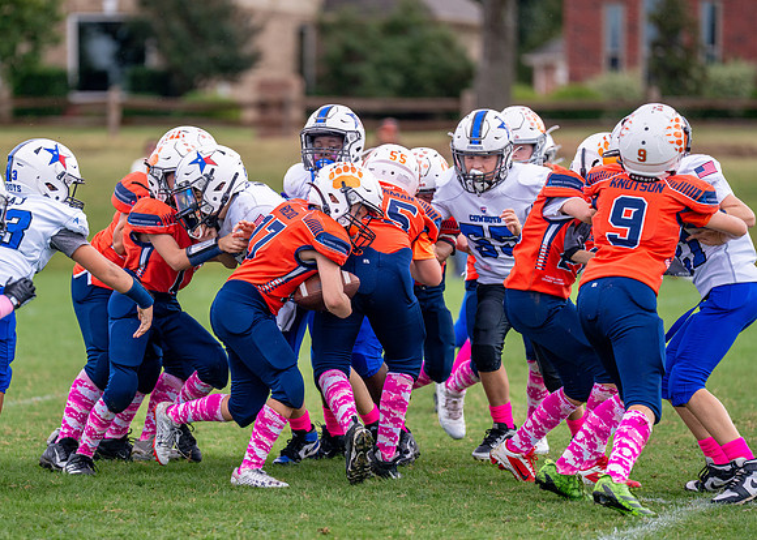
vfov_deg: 5.9
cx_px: 287
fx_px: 5248
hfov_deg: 8.2
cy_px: 304
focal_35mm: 244
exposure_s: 1/3200
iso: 400
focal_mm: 200
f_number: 2.8
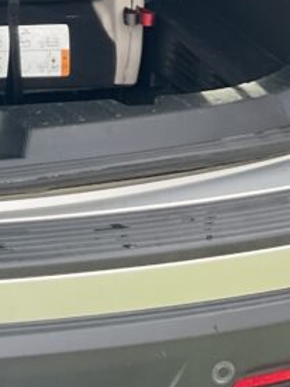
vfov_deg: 17.6
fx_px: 1207
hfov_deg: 12.8
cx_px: -183
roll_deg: -0.6
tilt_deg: -12.1
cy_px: -42
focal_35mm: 108
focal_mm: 3
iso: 20
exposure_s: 1/120
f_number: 1.8
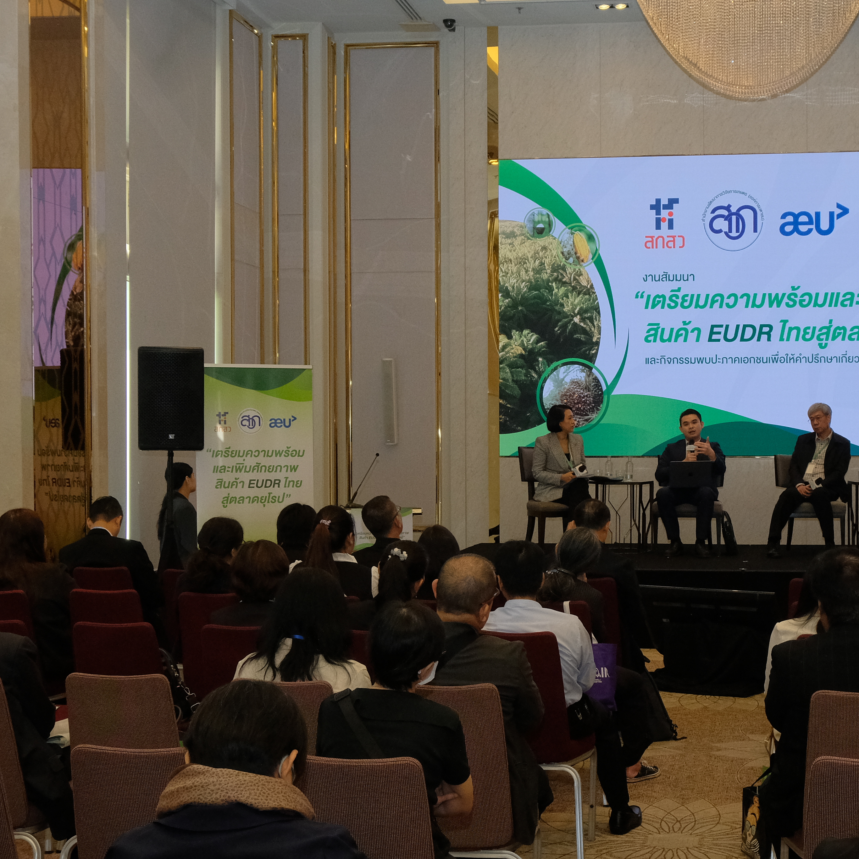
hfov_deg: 30.2
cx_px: 606
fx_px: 1572
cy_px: 467
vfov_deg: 30.5
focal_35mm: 56
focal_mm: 19.7
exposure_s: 1/125
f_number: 7.1
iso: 1600
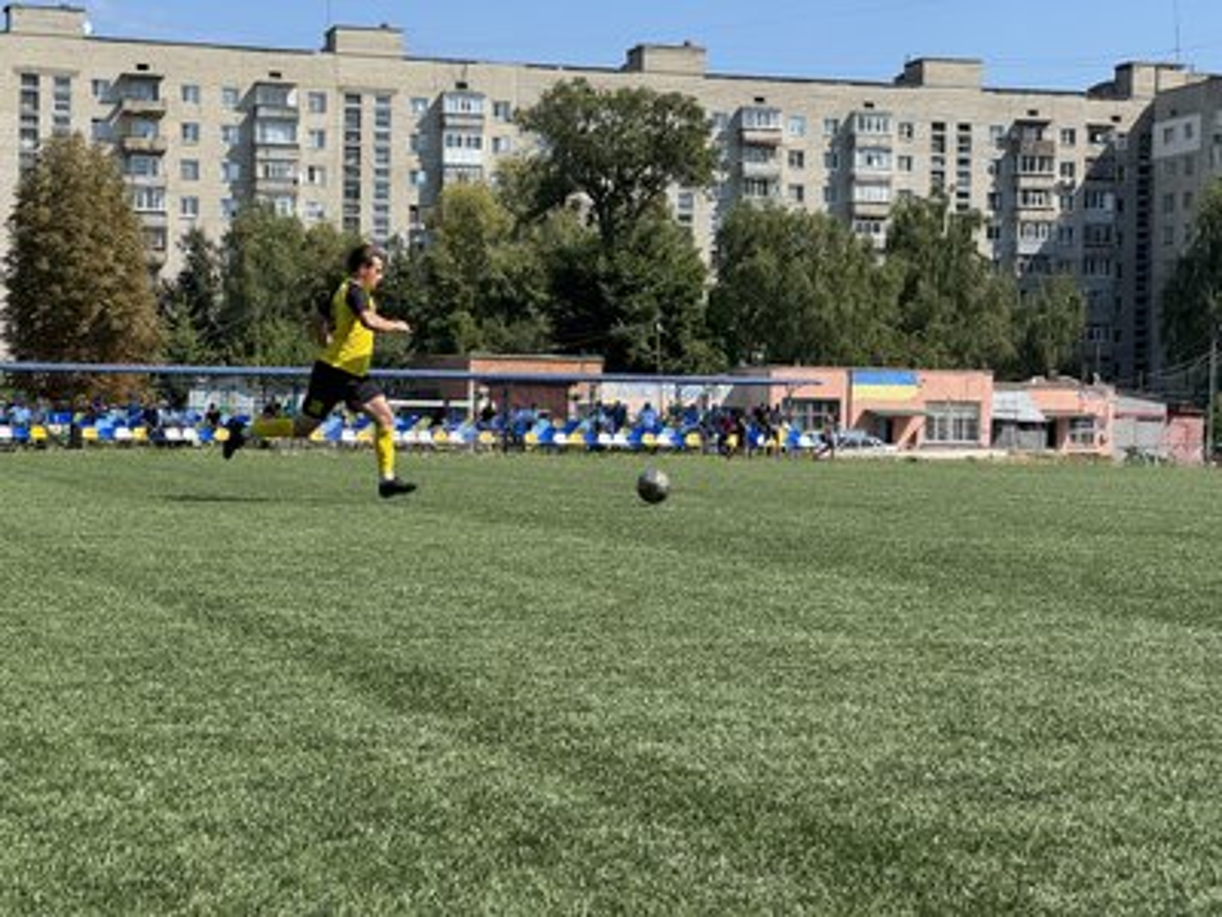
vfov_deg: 19.1
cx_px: 611
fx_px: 2718
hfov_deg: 25.3
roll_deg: -0.6
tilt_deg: +0.5
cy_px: 458
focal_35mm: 77
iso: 25
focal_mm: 9
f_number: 2.8
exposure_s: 1/499
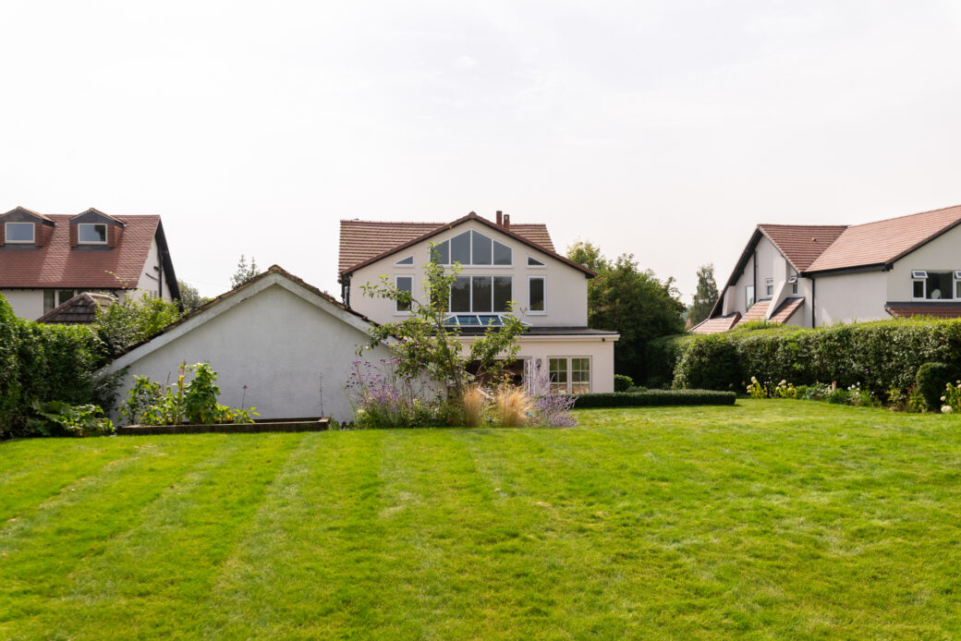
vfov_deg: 43.6
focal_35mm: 30
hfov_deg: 61.9
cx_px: 480
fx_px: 801
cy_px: 320
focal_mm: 30
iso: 320
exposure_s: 1/1600
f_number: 8
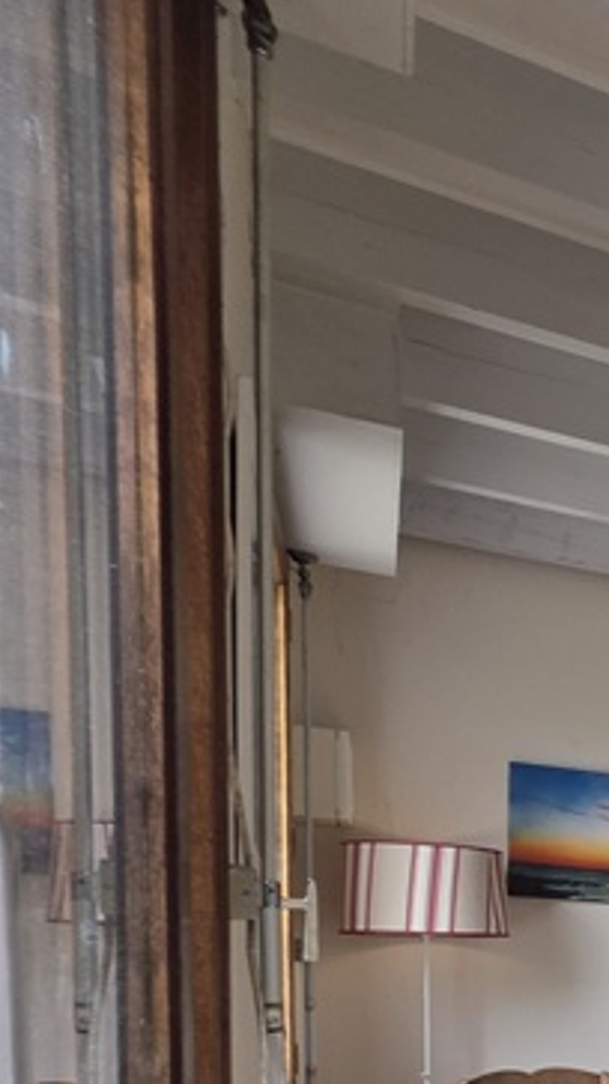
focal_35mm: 40
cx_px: 1433
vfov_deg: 44.8
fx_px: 1149
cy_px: 1018
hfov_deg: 15.6
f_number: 1.9
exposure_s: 1/100
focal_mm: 2.2
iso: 32
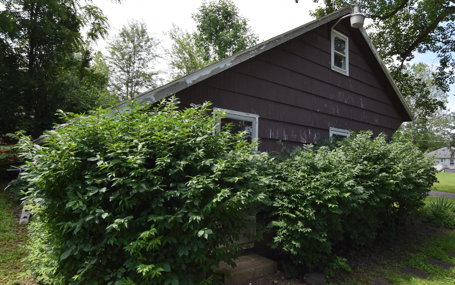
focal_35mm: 24
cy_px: 132
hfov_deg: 75.6
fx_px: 293
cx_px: 247
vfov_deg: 51.8
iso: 320
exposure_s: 1/250
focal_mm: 13
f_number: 8
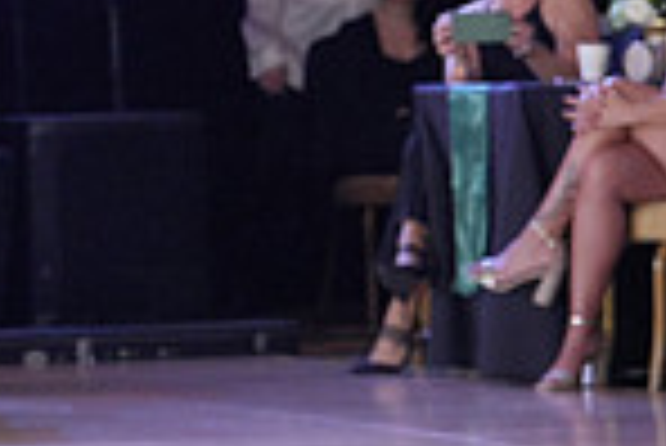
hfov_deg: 5.5
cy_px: -70
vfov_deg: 3.8
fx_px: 6759
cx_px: -567
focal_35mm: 365
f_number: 4
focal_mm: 93
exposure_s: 1/500
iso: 2000
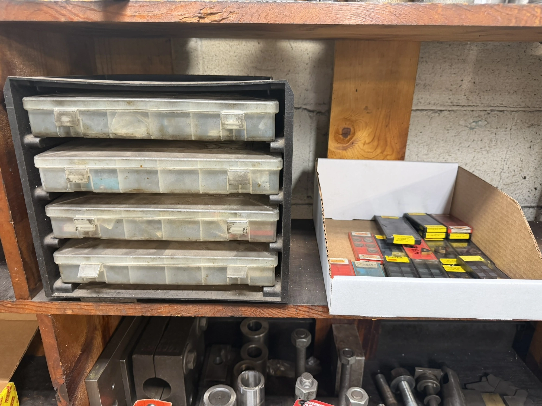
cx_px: 271
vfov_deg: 56.8
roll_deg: -1.3
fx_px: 376
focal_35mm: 24
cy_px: 203
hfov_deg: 71.6
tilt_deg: -20.5
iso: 200
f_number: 1.78
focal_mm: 6.76
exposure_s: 1/60
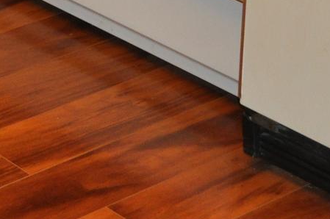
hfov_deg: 11.4
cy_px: -167
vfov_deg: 7.5
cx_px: -1
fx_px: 1629
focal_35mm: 178
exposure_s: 1/60
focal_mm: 26
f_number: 4.2
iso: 800
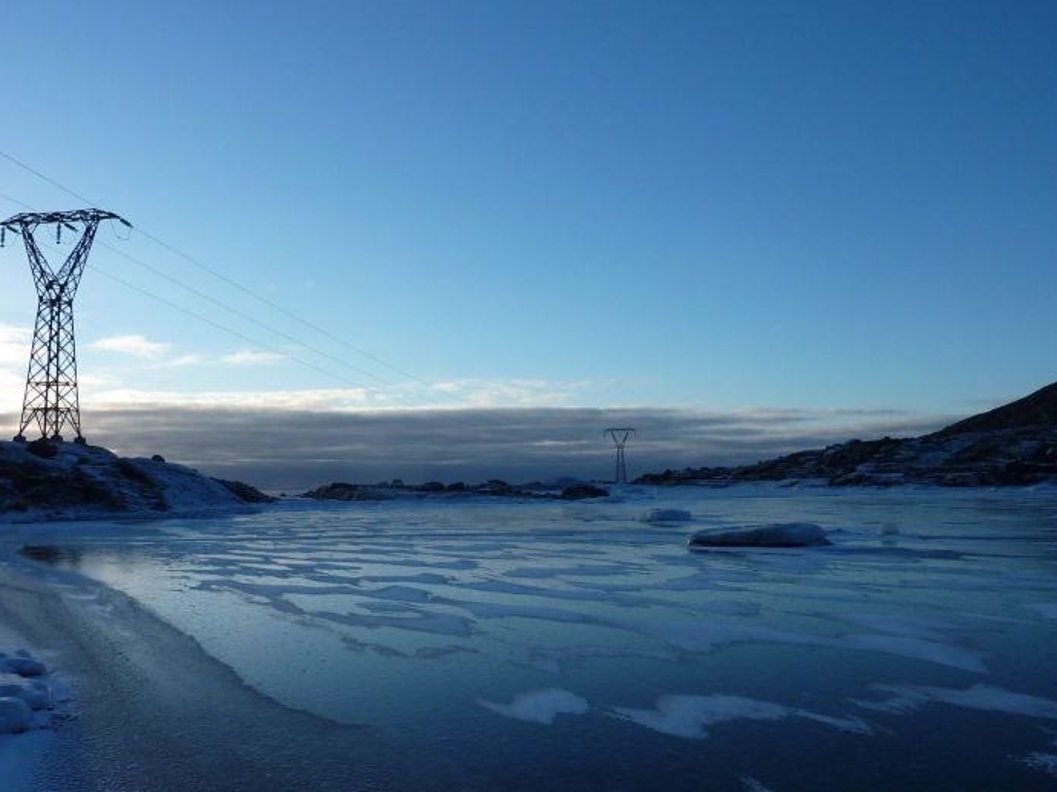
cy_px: 388
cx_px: 463
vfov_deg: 48.2
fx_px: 885
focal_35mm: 29
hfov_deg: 61.5
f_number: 4.5
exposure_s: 1/500
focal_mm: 4.1
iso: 80
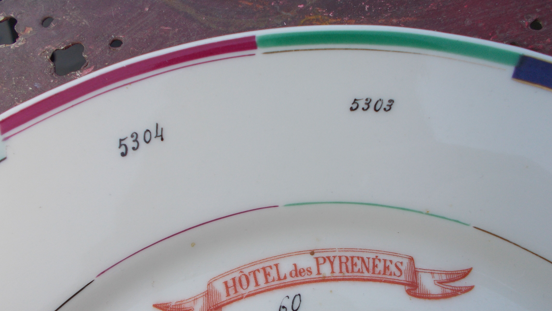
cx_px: 278
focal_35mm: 33
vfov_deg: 35.5
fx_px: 483
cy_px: 186
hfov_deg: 59.5
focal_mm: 5.3
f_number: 3.4
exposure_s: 1/160
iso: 80
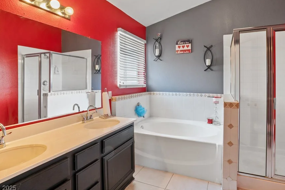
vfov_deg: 64.3
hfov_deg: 86.7
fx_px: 150
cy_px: 82
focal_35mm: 19
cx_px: 156
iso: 500
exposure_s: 1/2.5
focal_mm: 16
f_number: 10
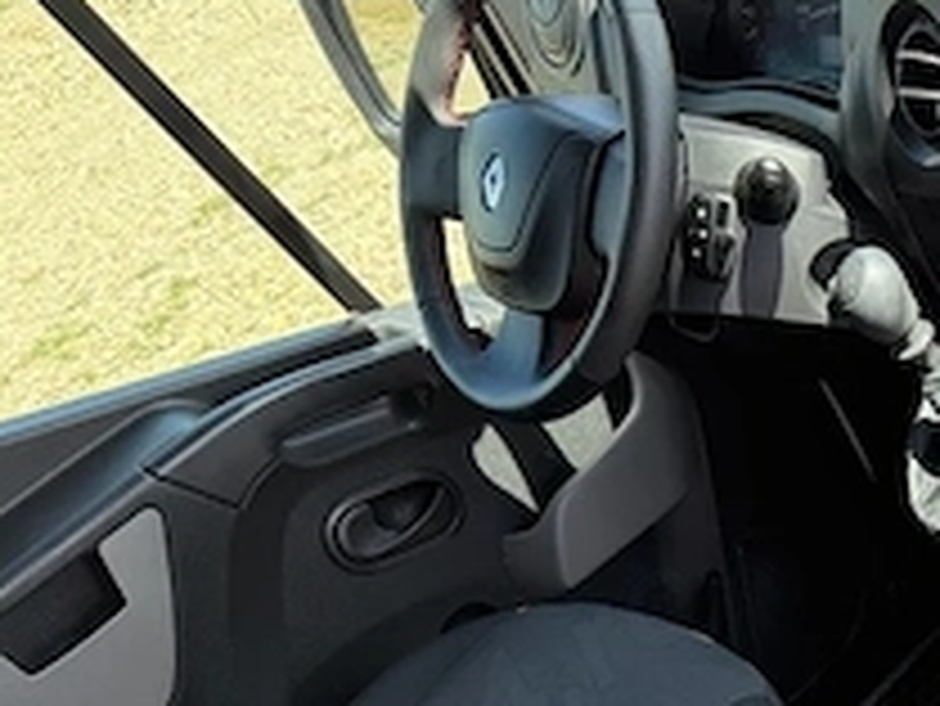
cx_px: 1286
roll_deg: +21.3
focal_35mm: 69
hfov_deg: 24.0
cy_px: 800
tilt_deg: -42.8
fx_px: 1875
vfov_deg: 20.2
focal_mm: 6.76
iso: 100
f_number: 1.78
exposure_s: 1/598
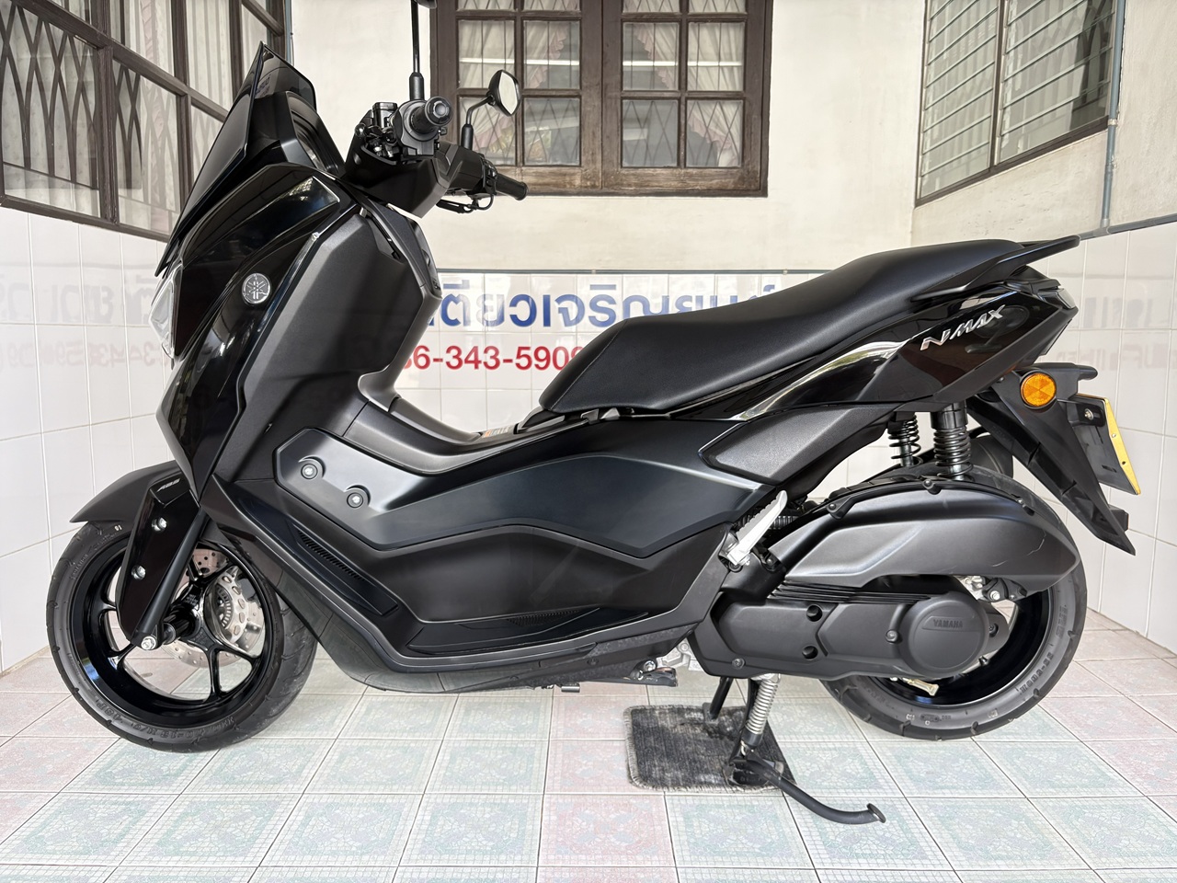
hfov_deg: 67.3
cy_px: 442
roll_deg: +0.1
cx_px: 588
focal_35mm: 26
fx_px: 884
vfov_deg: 53.1
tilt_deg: -6.6
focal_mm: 5.96
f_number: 1.6
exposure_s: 1/122
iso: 100
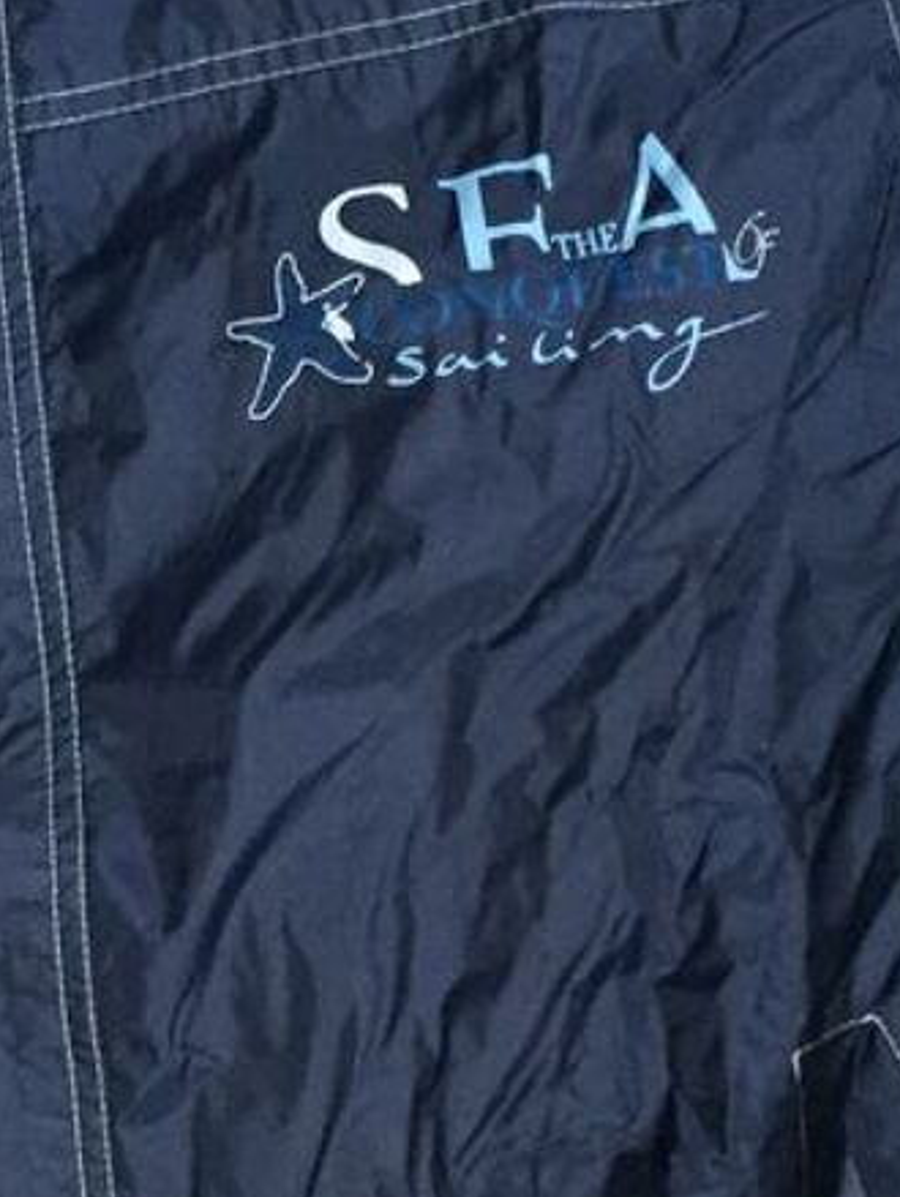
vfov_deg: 22.2
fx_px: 3046
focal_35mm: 88
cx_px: 27
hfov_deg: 16.5
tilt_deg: -84.6
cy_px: 612
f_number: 2.2
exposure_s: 1/33
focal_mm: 4.15
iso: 320
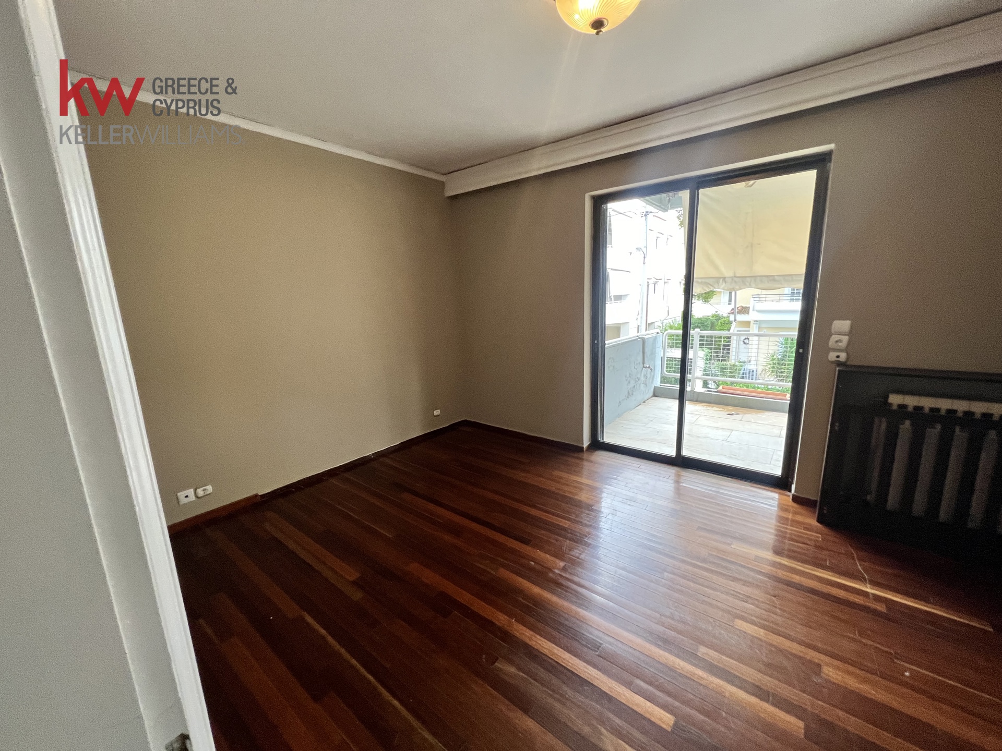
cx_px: 501
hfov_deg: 106.2
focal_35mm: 13
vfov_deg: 89.9
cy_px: 376
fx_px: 376
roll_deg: +1.3
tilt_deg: -10.8
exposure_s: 1/100
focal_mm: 1.57
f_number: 1.8
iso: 200
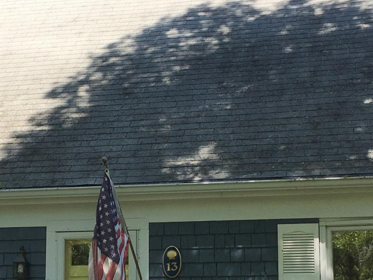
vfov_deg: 16.3
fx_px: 970
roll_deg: -0.1
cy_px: 226
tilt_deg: +7.4
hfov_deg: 21.6
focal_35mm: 90
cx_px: 109
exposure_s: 1/578
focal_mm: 4.15
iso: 25
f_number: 2.2
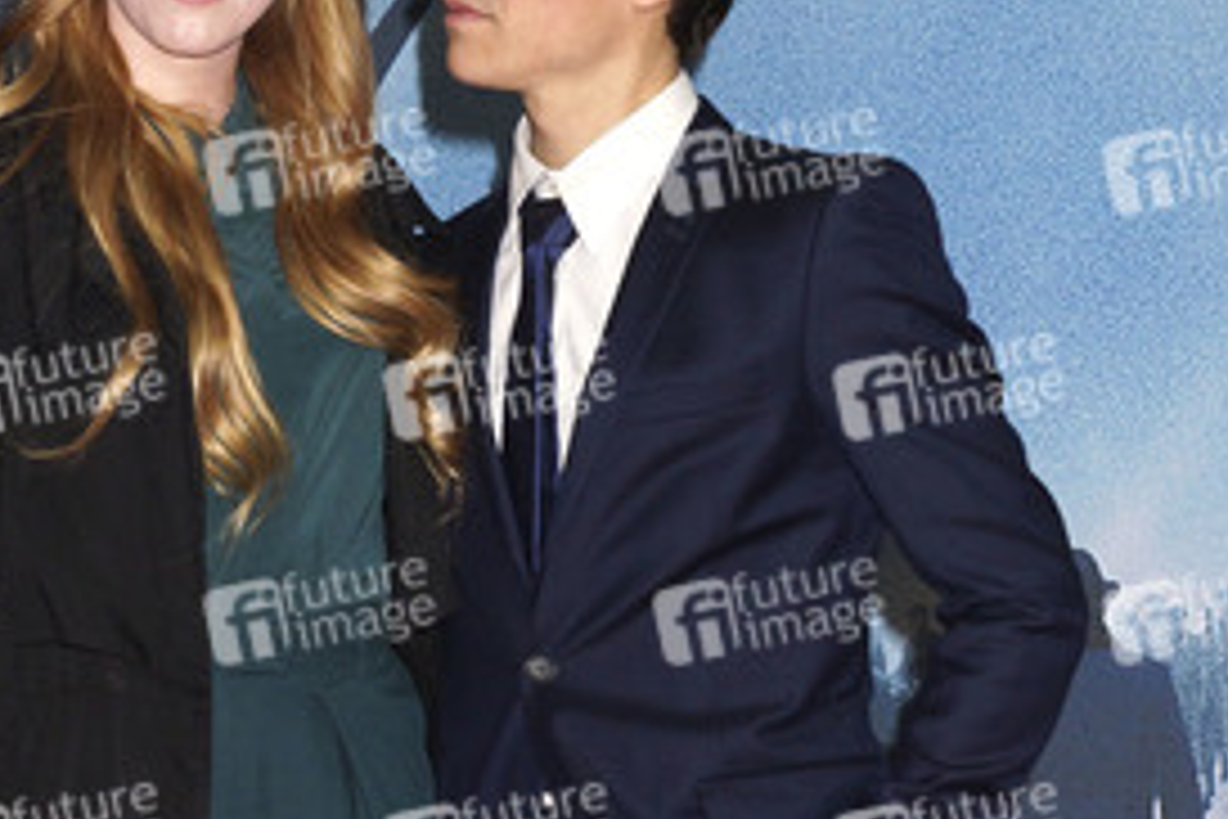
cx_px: 378
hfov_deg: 11.9
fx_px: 5901
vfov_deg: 7.9
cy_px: 274
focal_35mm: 173
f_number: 5.6
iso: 800
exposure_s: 1/400
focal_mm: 50
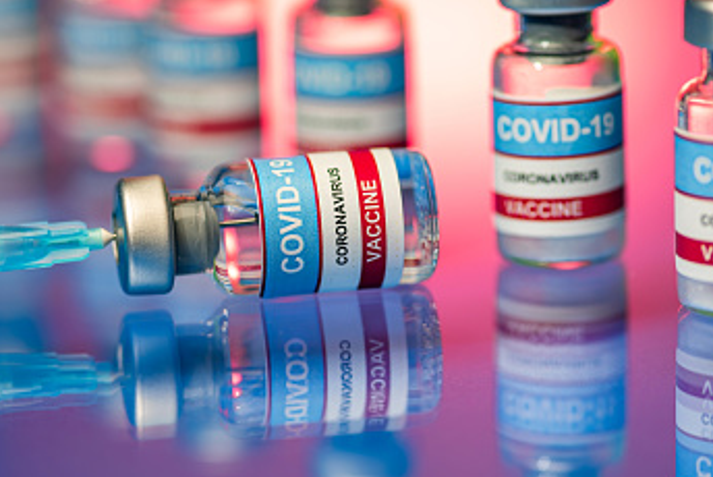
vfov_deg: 8.9
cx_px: 325
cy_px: 227
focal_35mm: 155
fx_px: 3072
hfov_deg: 13.2
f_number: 6.3
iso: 160
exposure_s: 1/125
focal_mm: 105
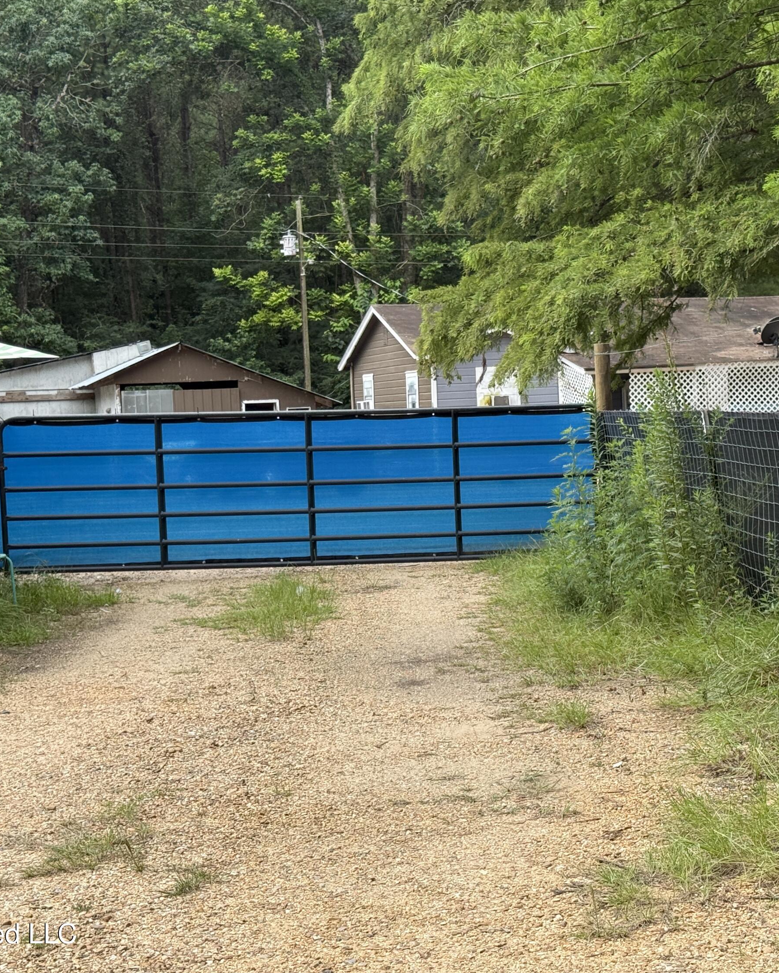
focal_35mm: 63
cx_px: 441
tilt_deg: -3.0
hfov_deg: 24.2
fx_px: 1815
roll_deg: +2.5
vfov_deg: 30.0
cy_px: 488
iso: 80
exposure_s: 1/1429
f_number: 1.78
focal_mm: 6.76
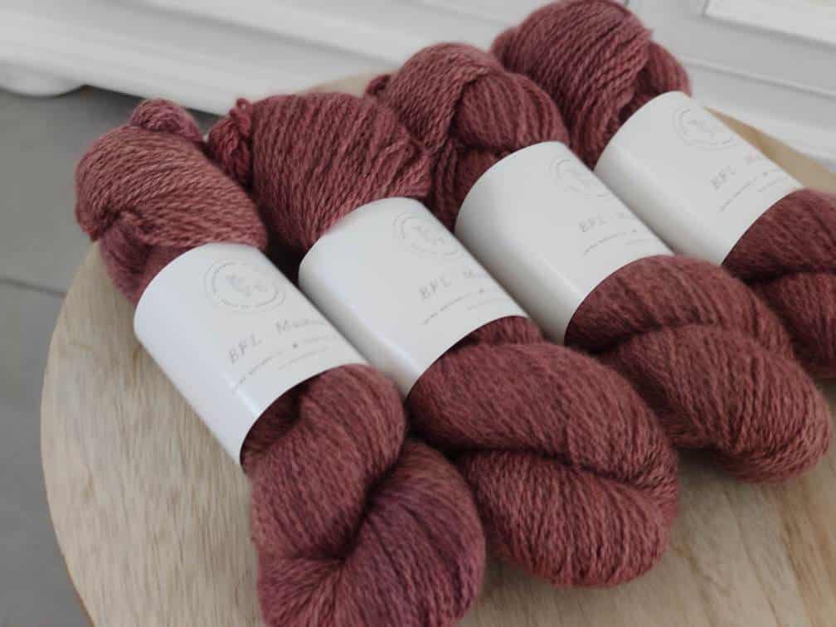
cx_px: 418
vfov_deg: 35.1
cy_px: 314
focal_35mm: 41
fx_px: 990
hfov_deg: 45.8
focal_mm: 8.16
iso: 404
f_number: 2
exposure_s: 1/50
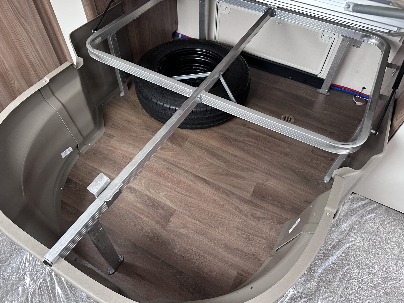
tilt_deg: -52.4
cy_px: 152
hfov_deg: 71.6
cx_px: 202
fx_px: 280
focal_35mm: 24
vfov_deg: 56.8
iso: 320
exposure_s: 1/60
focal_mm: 6.86
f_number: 1.78
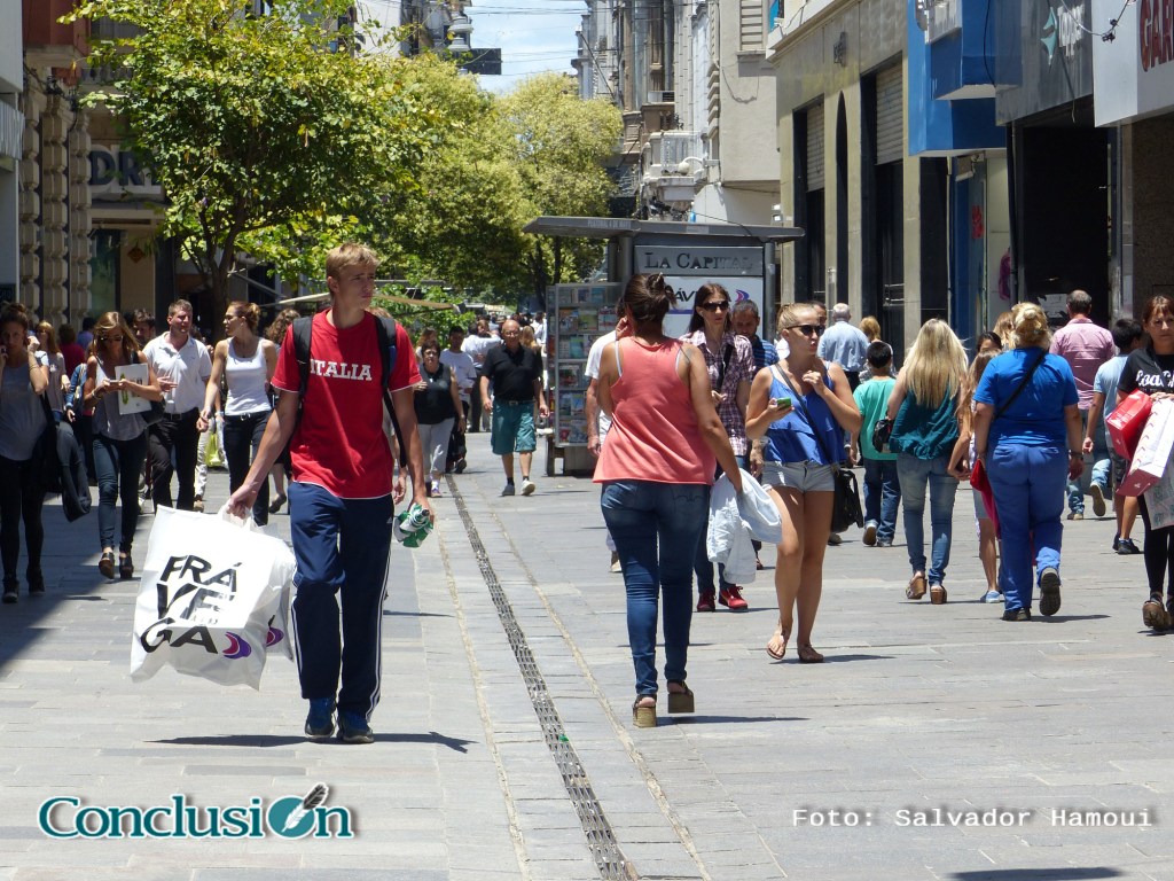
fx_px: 5223
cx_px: 587
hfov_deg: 12.8
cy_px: 440
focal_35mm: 154
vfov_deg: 9.6
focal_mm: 25.2
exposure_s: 1/640
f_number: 4
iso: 100
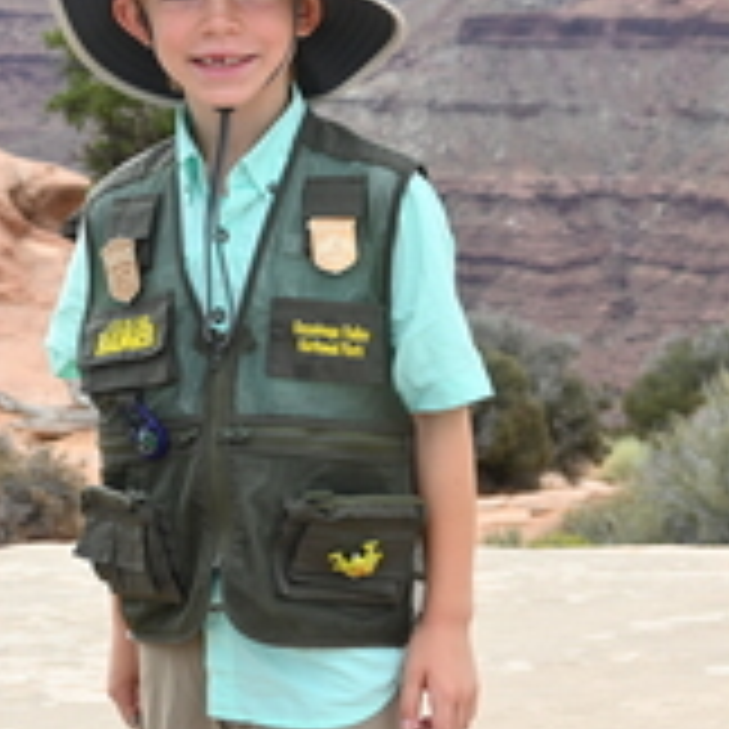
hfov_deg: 10.9
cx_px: 76
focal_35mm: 159
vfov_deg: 10.9
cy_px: 88
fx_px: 3788
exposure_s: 1/250
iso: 180
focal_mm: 36
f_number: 5.6
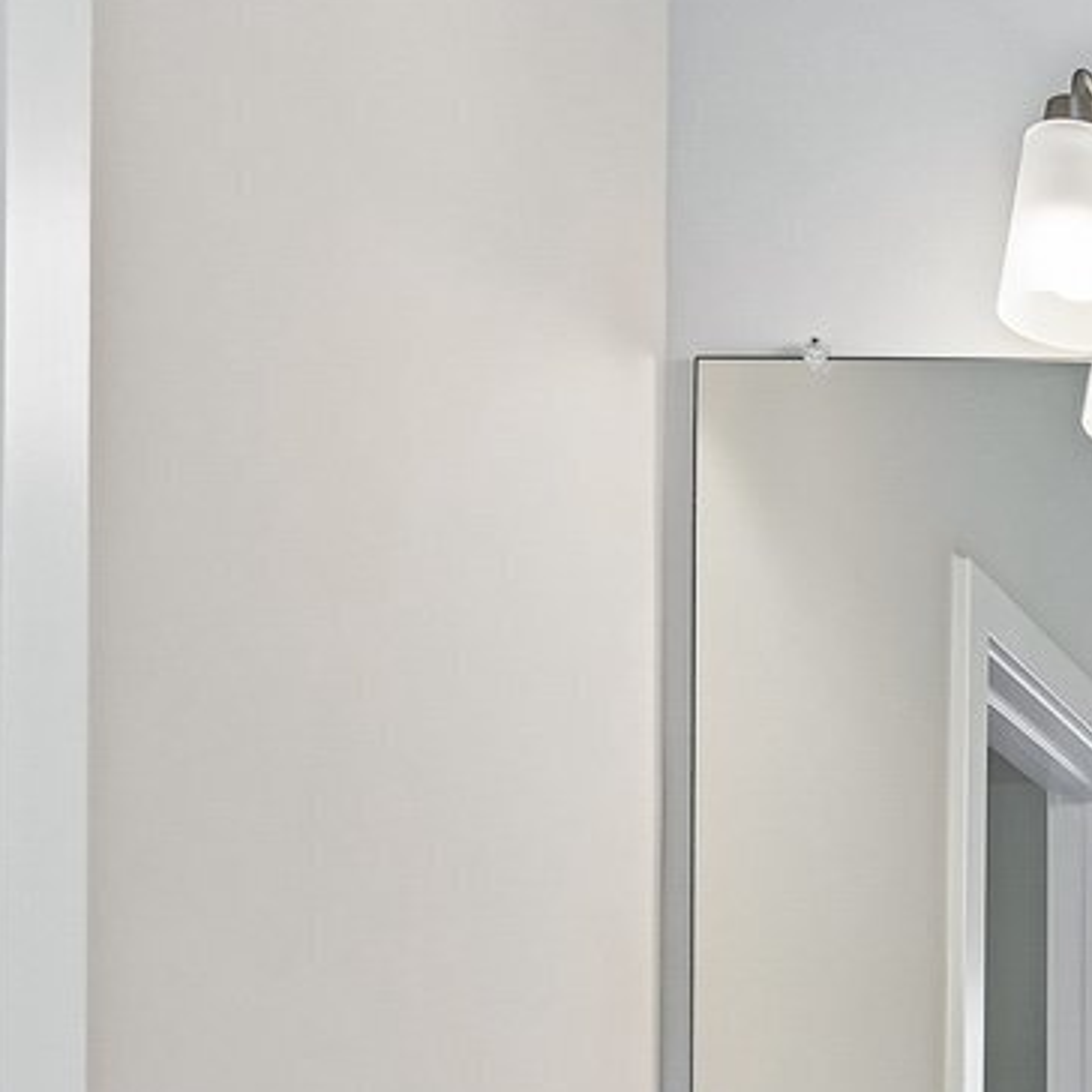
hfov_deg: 20.5
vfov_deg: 23.3
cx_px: 1791
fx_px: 2391
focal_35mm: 67
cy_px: 1354
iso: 100
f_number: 8
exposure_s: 1/40
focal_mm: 14
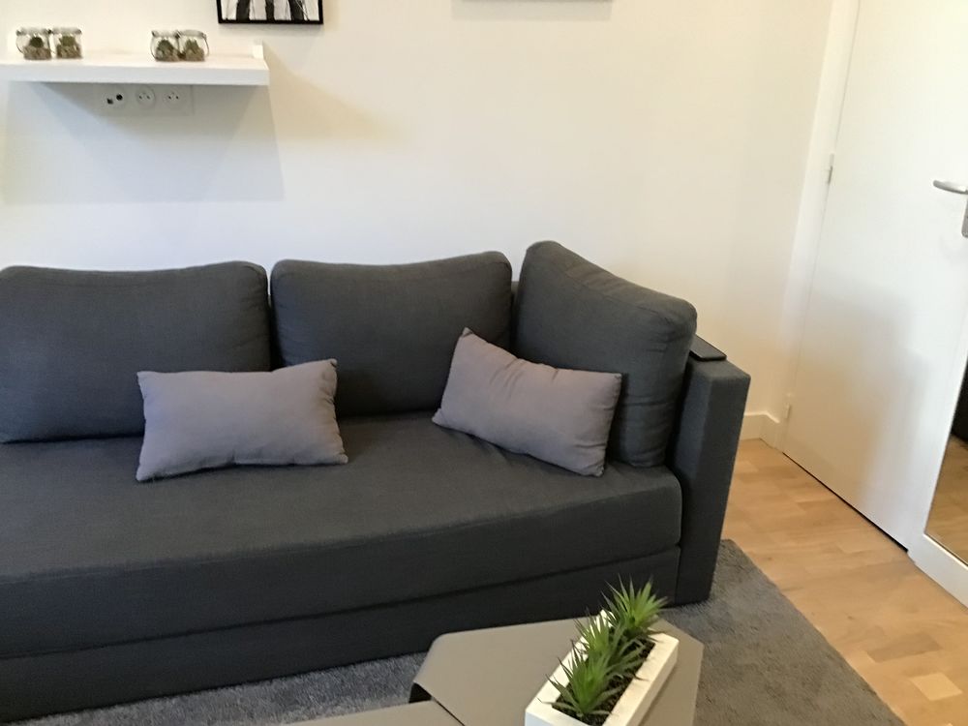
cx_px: 484
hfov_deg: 58.4
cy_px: 363
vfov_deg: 45.4
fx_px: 867
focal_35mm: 31
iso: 250
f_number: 2.4
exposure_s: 1/33
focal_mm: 3.3
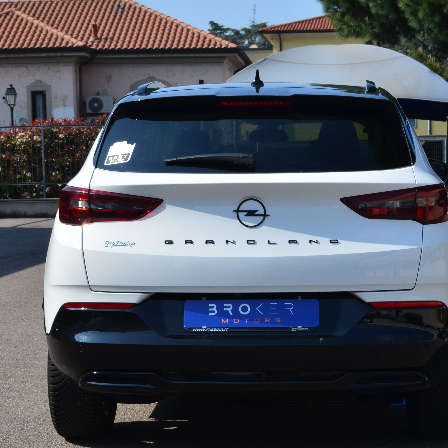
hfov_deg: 18.8
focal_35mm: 92
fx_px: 1347
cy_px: 297
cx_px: 281
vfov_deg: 18.8
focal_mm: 34
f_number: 10
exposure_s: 1/250
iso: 200
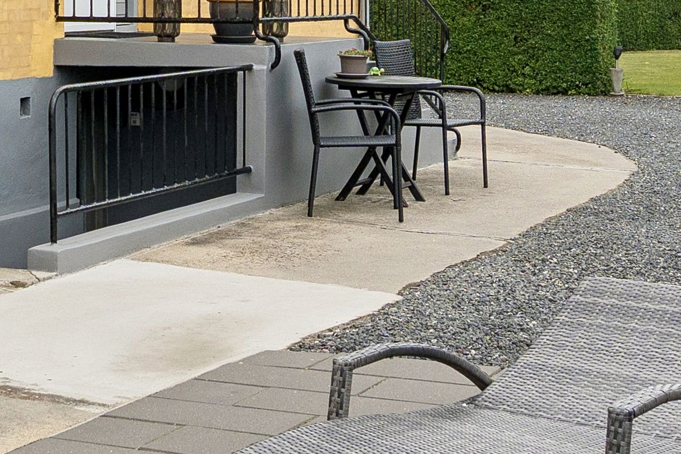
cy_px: -68
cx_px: 89
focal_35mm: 88
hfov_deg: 22.6
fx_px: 1664
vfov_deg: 15.1
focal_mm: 12
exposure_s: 1/125
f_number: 4
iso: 200
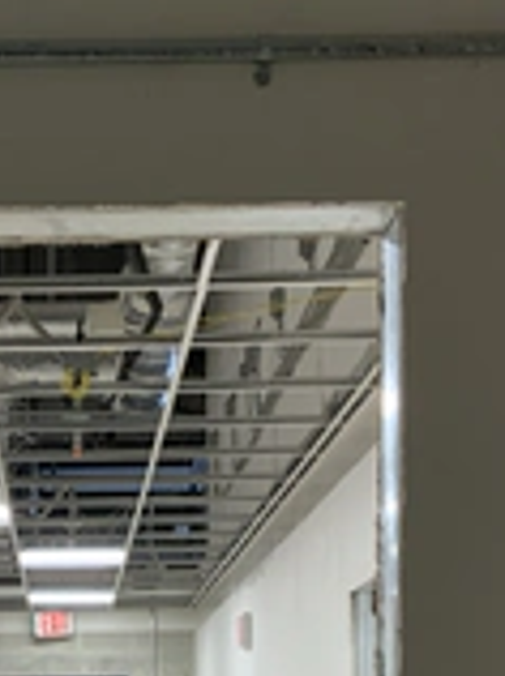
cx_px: 62
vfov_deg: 19.7
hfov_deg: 15.8
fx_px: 1794
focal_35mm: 92
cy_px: 877
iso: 50
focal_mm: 3
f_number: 1.8
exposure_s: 1/60
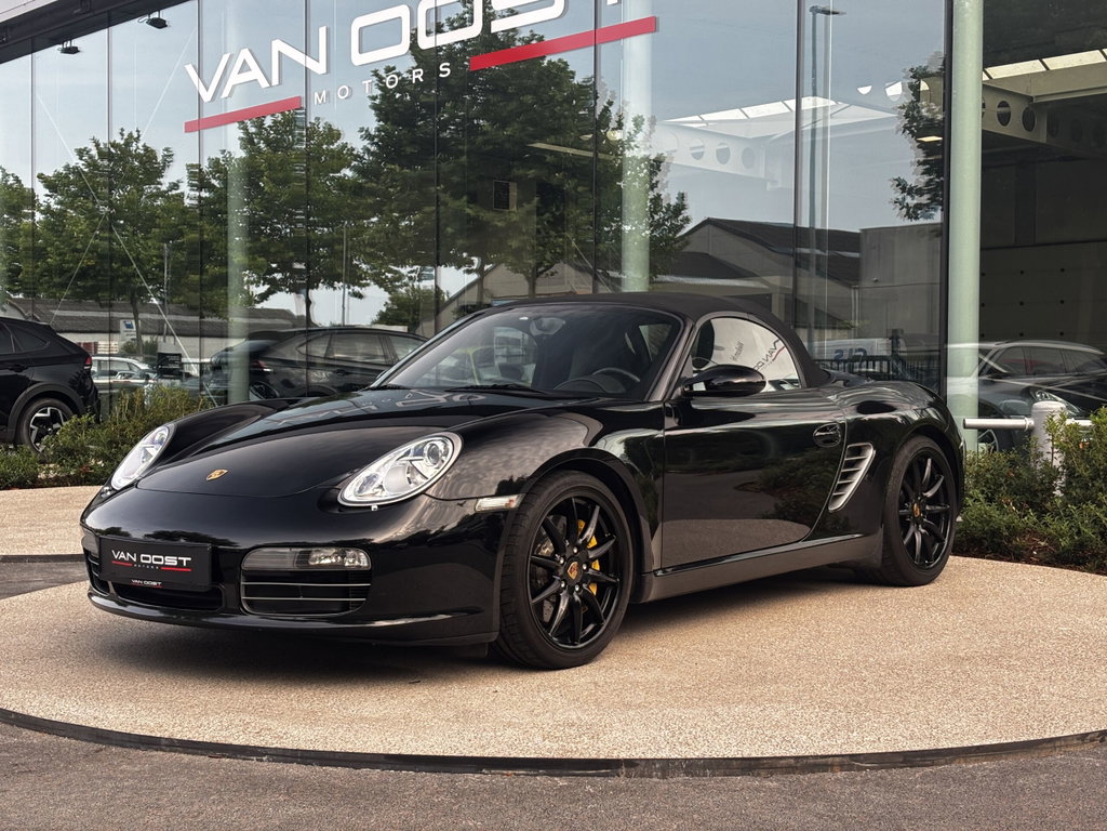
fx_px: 1663
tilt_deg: -0.6
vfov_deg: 28.0
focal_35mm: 52
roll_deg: -0.5
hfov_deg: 36.8
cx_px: 554
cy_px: 416
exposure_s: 1/248
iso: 32
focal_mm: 5.96
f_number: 1.6
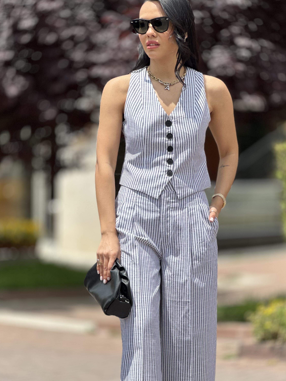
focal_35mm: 104
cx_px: 147
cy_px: 228
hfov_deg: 14.2
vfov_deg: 18.9
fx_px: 1146
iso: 32
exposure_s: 1/708
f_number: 2.8
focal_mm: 9
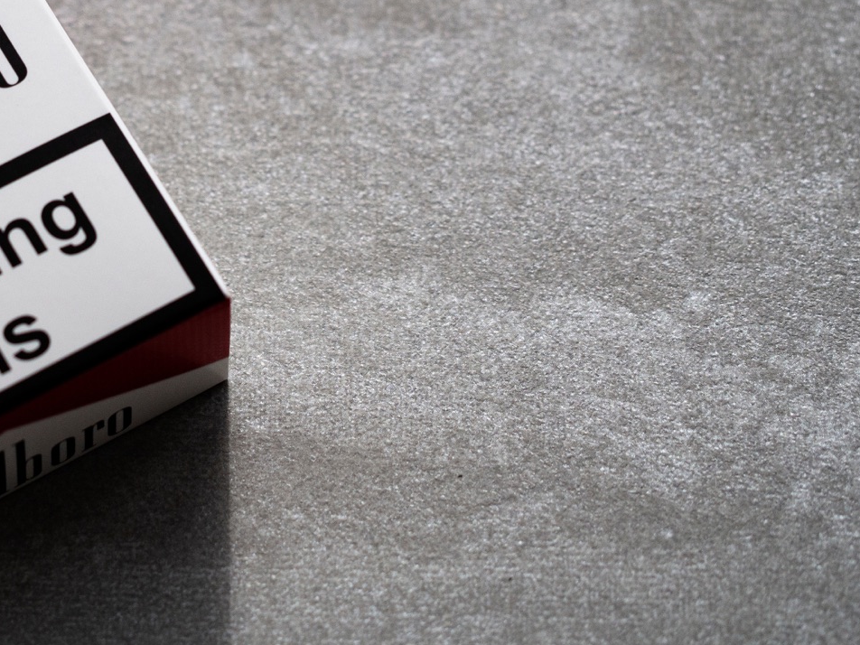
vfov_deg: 6.1
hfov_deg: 8.1
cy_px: -2
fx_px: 6012
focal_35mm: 242
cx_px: 50
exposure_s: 1/2500
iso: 200
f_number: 2.8
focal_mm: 60
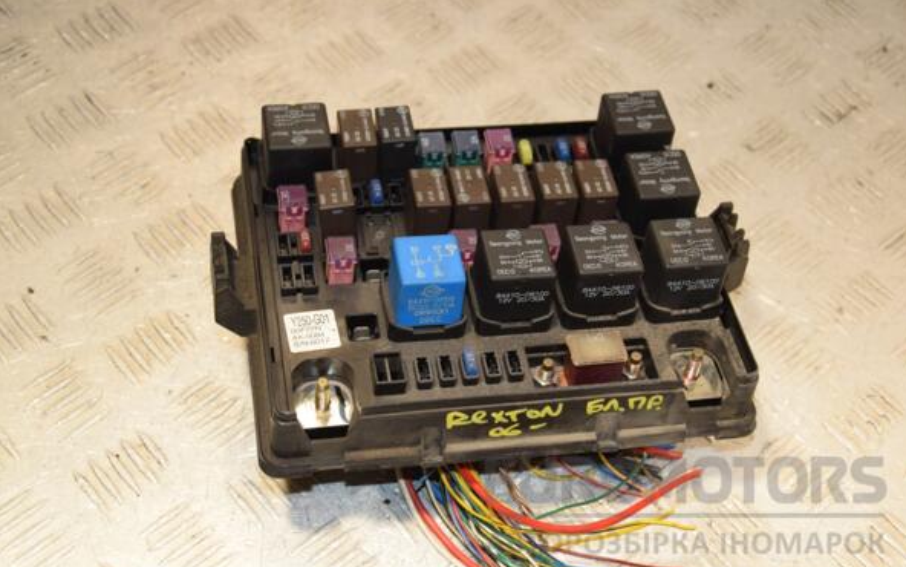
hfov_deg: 33.0
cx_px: 456
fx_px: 1531
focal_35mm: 62
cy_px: 276
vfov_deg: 21.0
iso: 800
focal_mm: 40
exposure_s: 1/200
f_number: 6.3
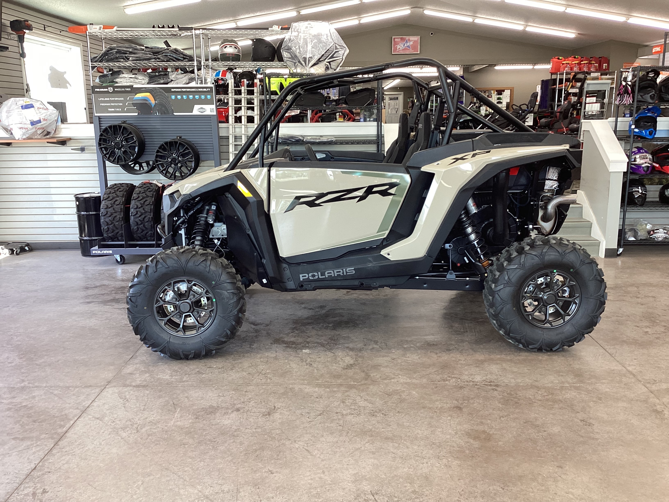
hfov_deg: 58.4
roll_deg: +0.6
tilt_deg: -13.9
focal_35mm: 31
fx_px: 599
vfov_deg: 45.4
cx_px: 334
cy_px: 251
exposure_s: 1/60
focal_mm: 3.3
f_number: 2.4
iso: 80
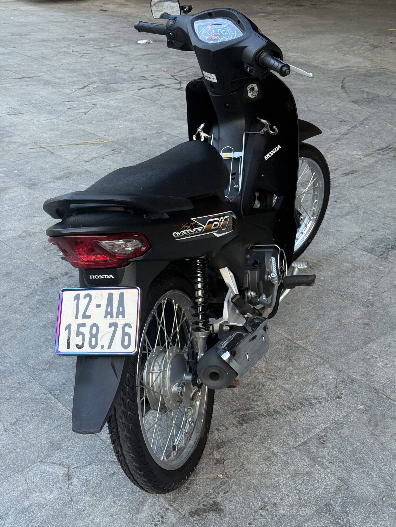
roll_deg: -3.3
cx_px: 198
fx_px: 732
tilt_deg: -26.2
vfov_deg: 39.7
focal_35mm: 48
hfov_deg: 30.3
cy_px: 264
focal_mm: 6.76
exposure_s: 1/171
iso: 160
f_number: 1.78
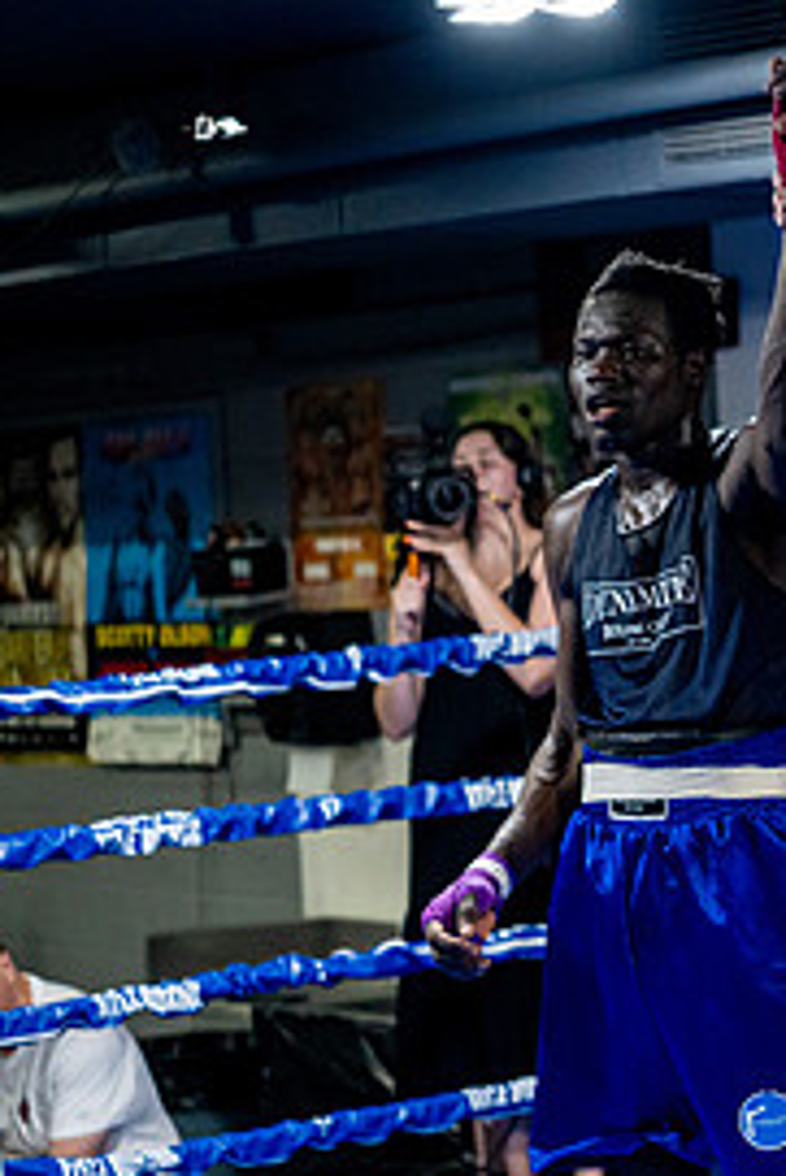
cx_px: 1125
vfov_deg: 19.0
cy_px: 796
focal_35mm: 107
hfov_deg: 12.3
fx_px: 3500
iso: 4000
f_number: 2
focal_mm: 50
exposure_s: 1/1000
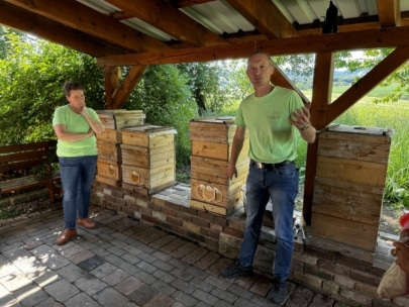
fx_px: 284
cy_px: 154
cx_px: 204
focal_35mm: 24
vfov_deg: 56.8
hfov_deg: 71.6
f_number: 1.78
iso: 100
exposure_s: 1/153
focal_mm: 6.76
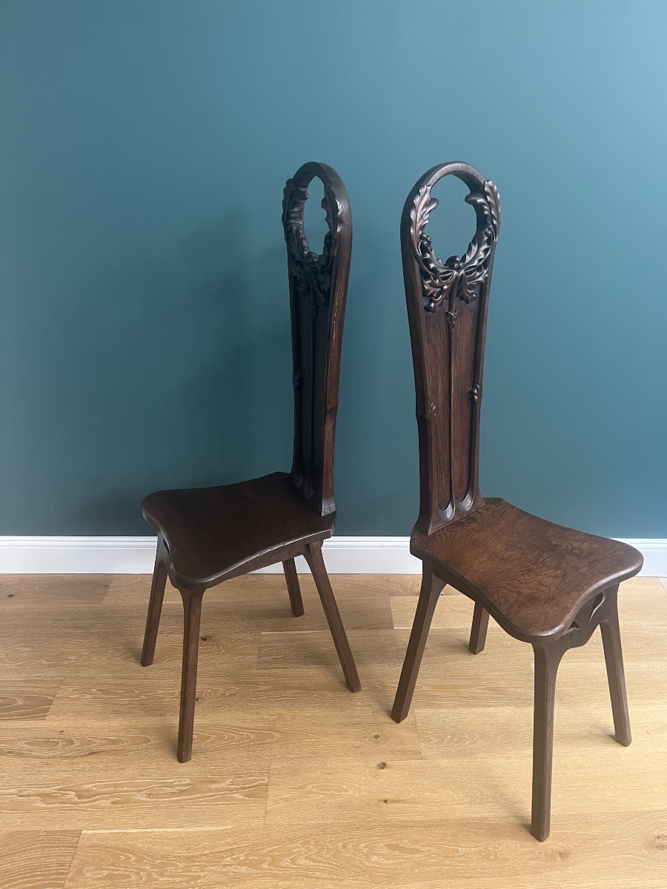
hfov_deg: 53.1
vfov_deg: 67.3
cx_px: 334
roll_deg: +0.5
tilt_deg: -25.4
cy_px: 444
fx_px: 668
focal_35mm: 26
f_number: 1.6
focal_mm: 5.1
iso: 320
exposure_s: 1/60
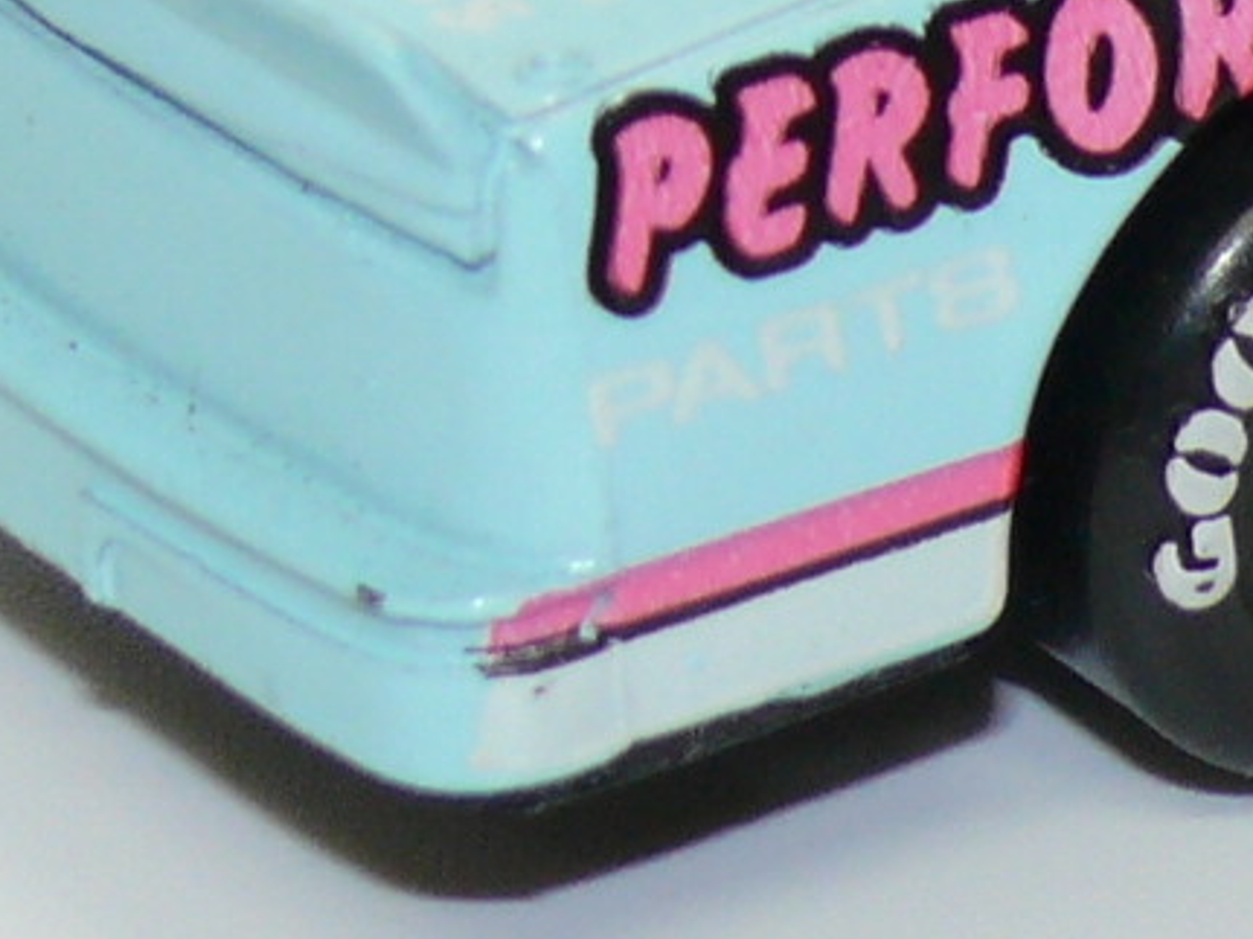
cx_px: 1791
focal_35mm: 416
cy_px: -500
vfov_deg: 3.6
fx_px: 15054
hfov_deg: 4.7
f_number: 4
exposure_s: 1/30
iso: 100
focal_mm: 14.2
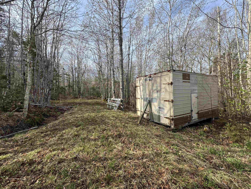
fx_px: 102
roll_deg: +1.6
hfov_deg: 102.1
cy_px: 94
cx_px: 126
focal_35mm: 14
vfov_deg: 85.7
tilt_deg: +0.2
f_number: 2.2
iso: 40
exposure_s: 1/889
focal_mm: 2.22
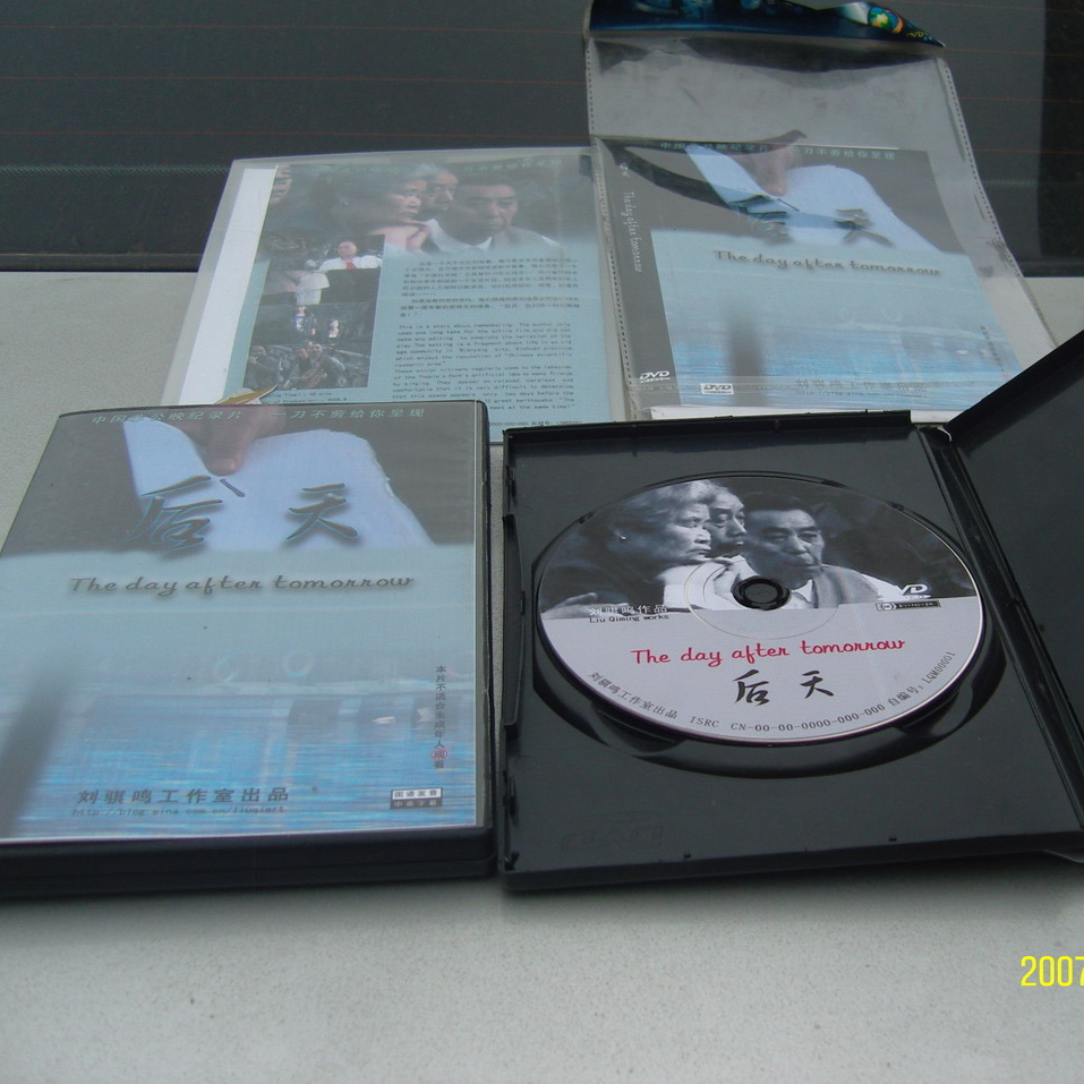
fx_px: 1453
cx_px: 674
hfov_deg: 40.7
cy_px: 533
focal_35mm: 41
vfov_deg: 40.9
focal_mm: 7.3
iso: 100
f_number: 2.8
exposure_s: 1/50
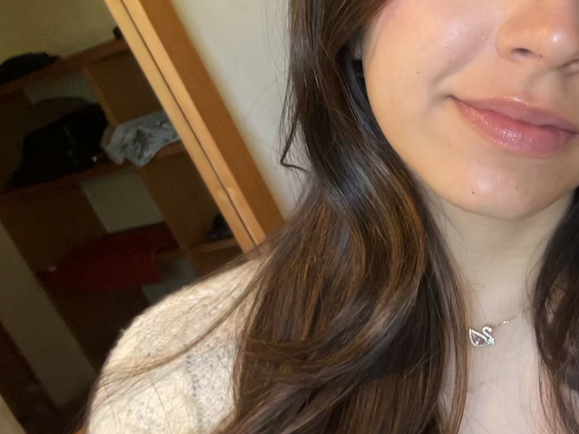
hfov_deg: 40.8
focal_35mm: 43
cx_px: 509
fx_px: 719
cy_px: 200
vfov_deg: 33.6
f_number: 1.9
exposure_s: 1/60
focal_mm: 2.69
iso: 125
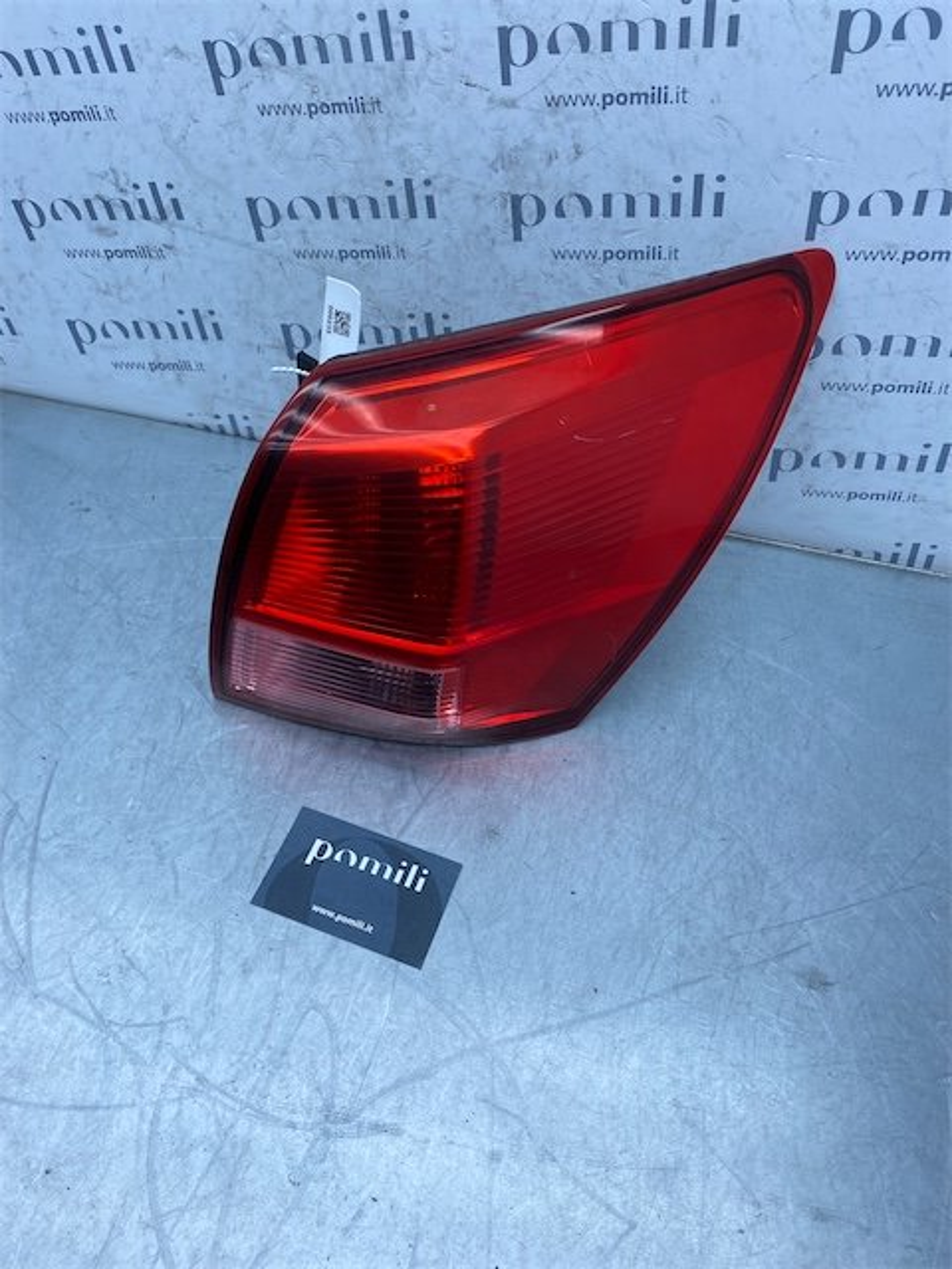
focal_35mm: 26
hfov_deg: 53.1
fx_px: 953
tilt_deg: -51.9
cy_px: 634
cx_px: 476
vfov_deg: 67.3
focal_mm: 4.25
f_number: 1.8
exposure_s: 1/927
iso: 32
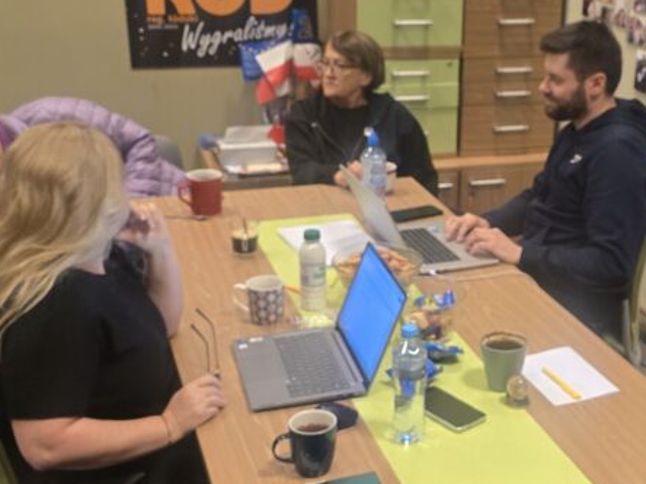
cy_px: 238
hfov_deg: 35.4
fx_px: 989
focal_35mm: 53
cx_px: 480
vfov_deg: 27.5
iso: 640
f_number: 1.7
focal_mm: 6.3
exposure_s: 1/100
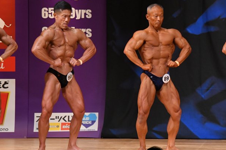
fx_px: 2159
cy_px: 70
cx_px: 142
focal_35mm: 344
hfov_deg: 6.0
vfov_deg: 4.0
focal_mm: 180
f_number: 5.6
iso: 4500
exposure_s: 1/400
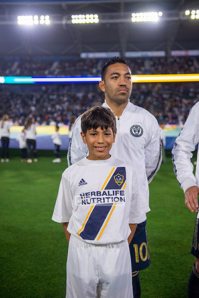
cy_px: 149
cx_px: 100
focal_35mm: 44
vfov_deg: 44.5
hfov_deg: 30.5
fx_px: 365
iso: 640
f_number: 2.8
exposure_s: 1/1250
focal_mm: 44
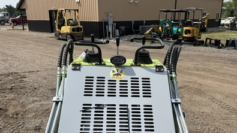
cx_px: 119
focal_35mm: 32
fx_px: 201
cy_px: 86
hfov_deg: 61.0
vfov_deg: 36.4
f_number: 1.8
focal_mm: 3
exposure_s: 1/2538
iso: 25
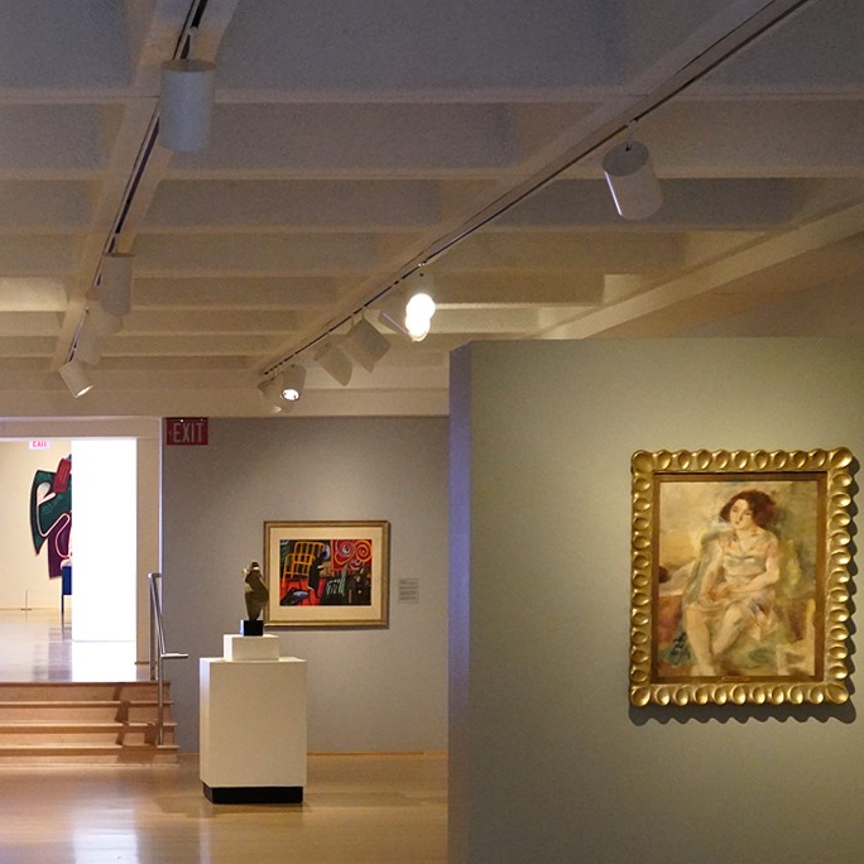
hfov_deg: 20.4
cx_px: -23
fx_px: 2316
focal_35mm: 82
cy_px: 729
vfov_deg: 20.8
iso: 6400
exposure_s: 1/100
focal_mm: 33
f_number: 6.3
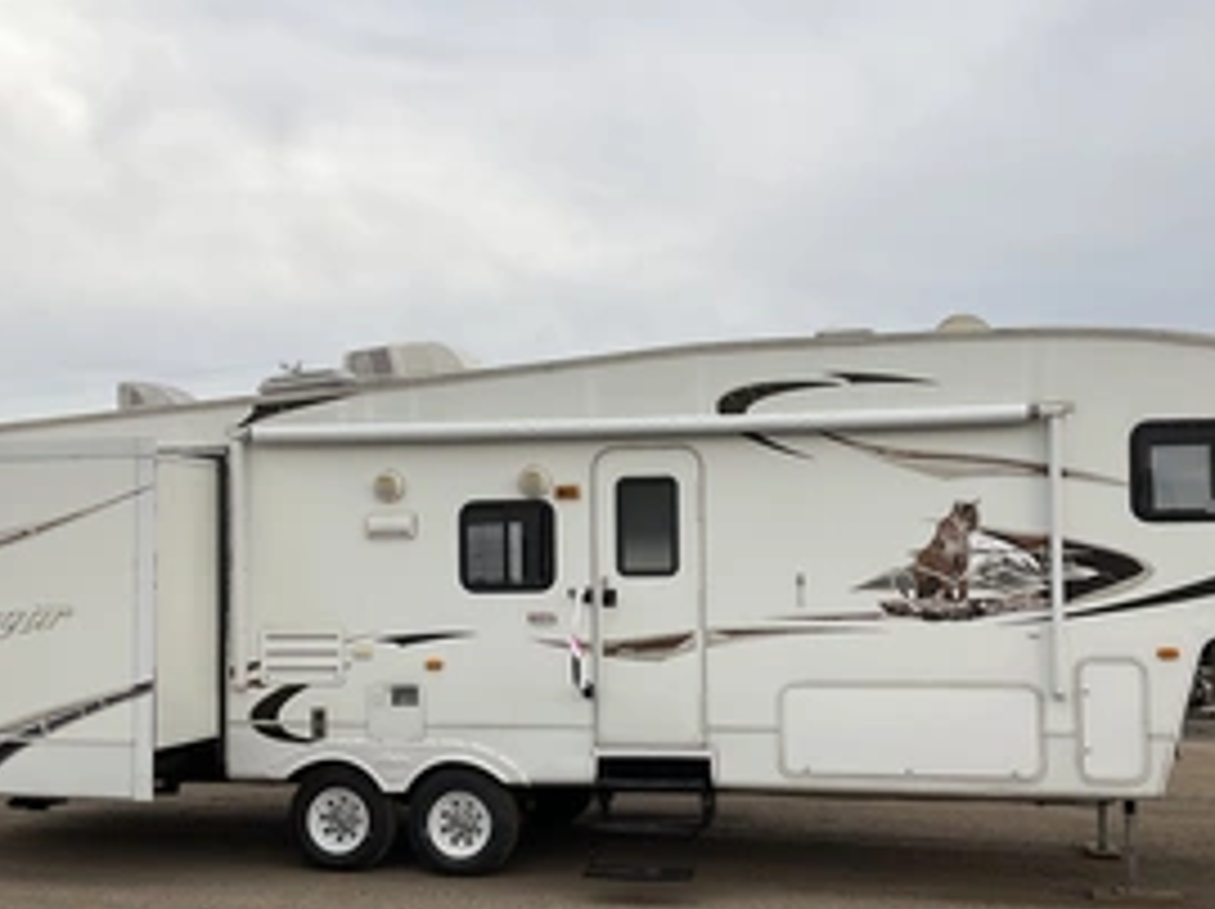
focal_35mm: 43
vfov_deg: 33.4
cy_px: 549
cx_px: 644
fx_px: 1508
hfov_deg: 43.9
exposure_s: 1/1076
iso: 25
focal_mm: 3
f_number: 1.8
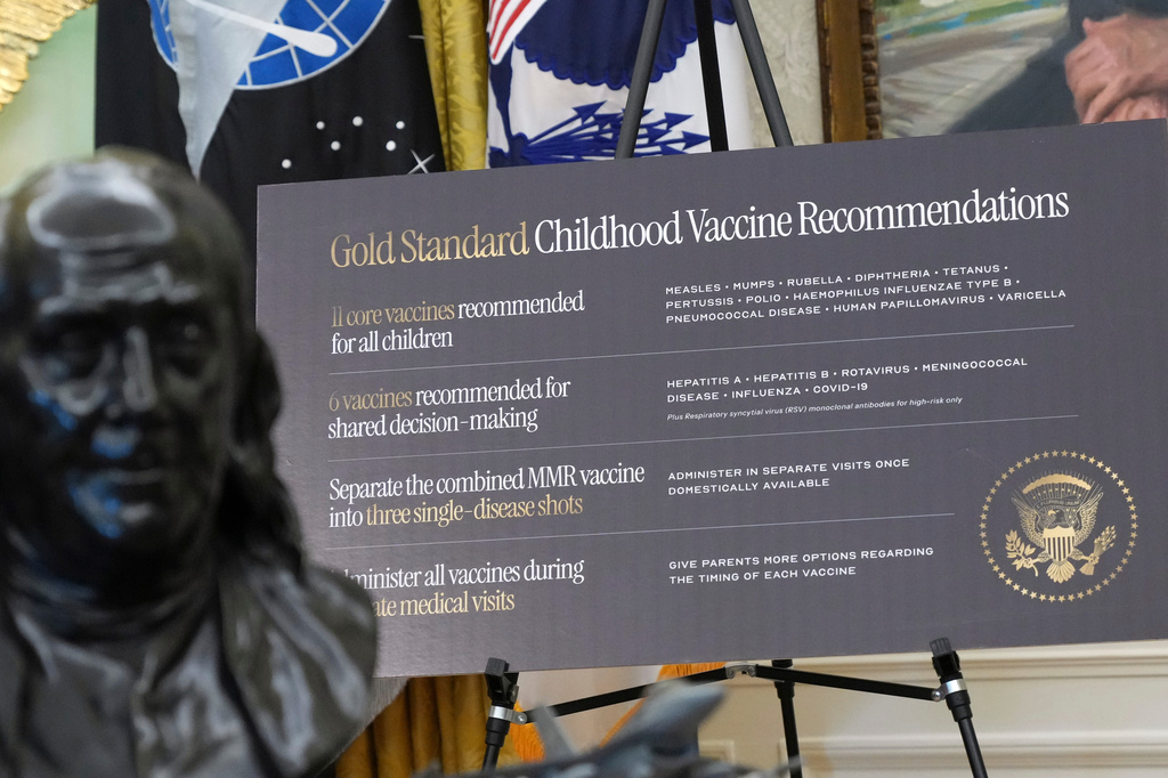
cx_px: 584
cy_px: 389
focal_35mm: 105
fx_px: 3405
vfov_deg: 13.0
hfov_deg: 19.5
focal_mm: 70
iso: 5000
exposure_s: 1/250
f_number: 3.5
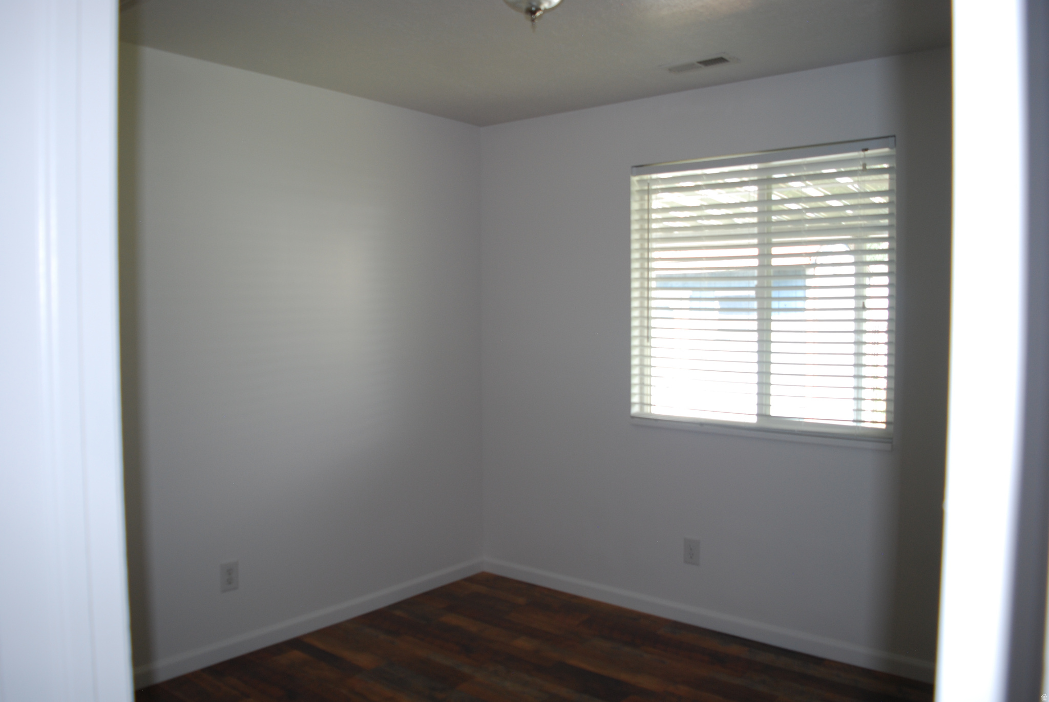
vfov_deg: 48.1
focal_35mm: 27
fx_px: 788
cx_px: 524
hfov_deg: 67.3
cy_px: 351
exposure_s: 1/60
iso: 200
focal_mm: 18
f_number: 3.8
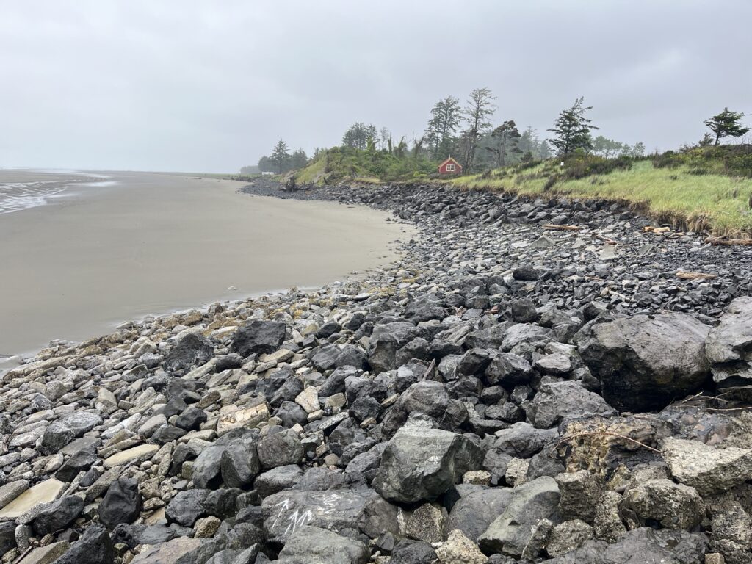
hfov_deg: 67.3
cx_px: 376
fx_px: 565
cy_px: 282
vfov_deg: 53.1
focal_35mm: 26
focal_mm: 5.1
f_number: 1.6
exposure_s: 1/285
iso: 50
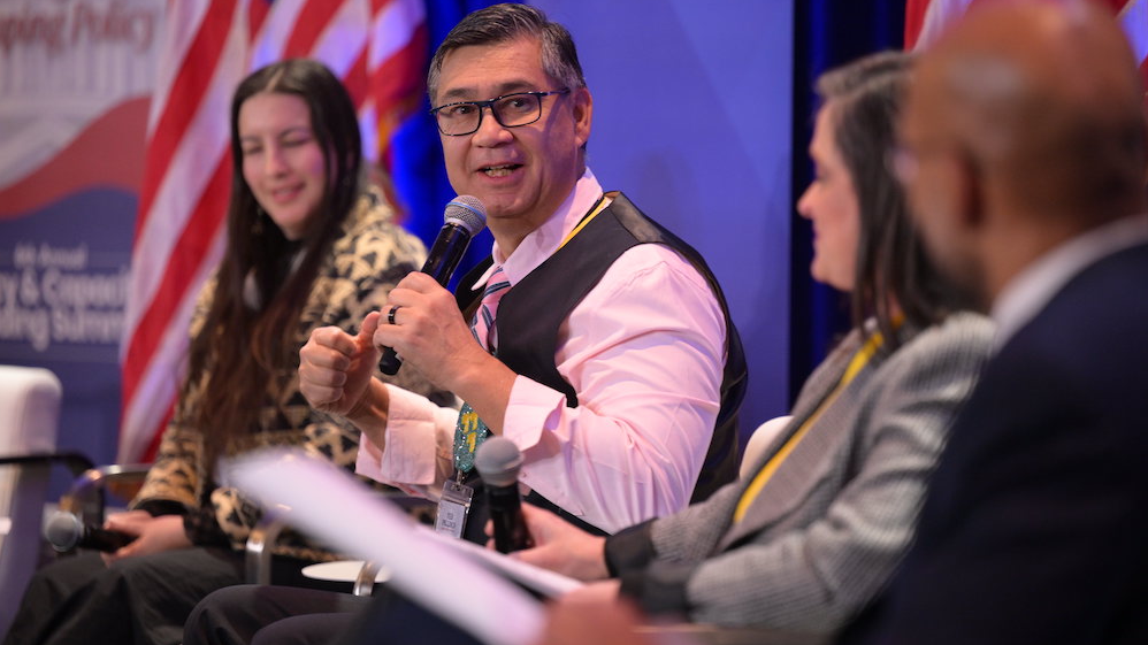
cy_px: 286
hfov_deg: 12.8
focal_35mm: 168
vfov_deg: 7.2
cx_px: 574
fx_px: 5113
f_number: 2.8
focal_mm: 160
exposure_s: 1/250
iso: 1600
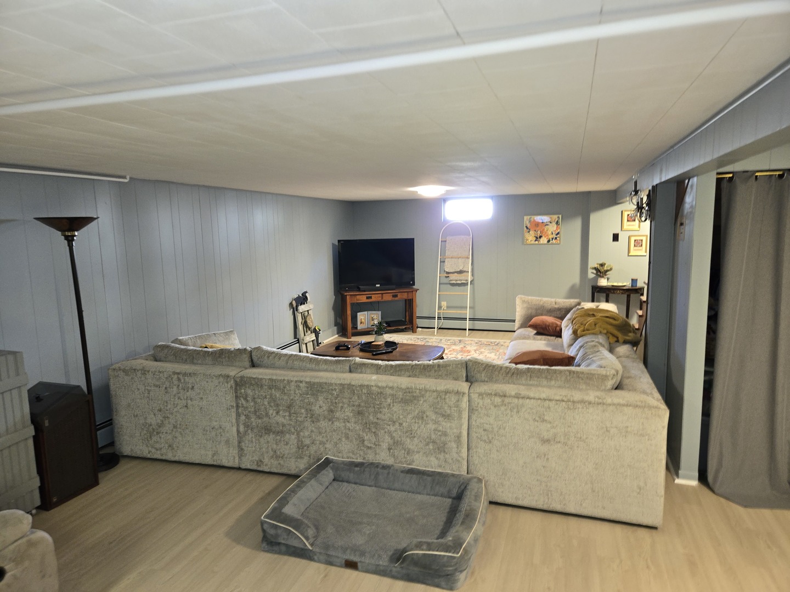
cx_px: 395
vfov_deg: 58.9
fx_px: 525
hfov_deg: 73.9
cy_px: 296
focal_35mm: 23
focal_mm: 5.4
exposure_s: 1/15
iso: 125
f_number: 1.8
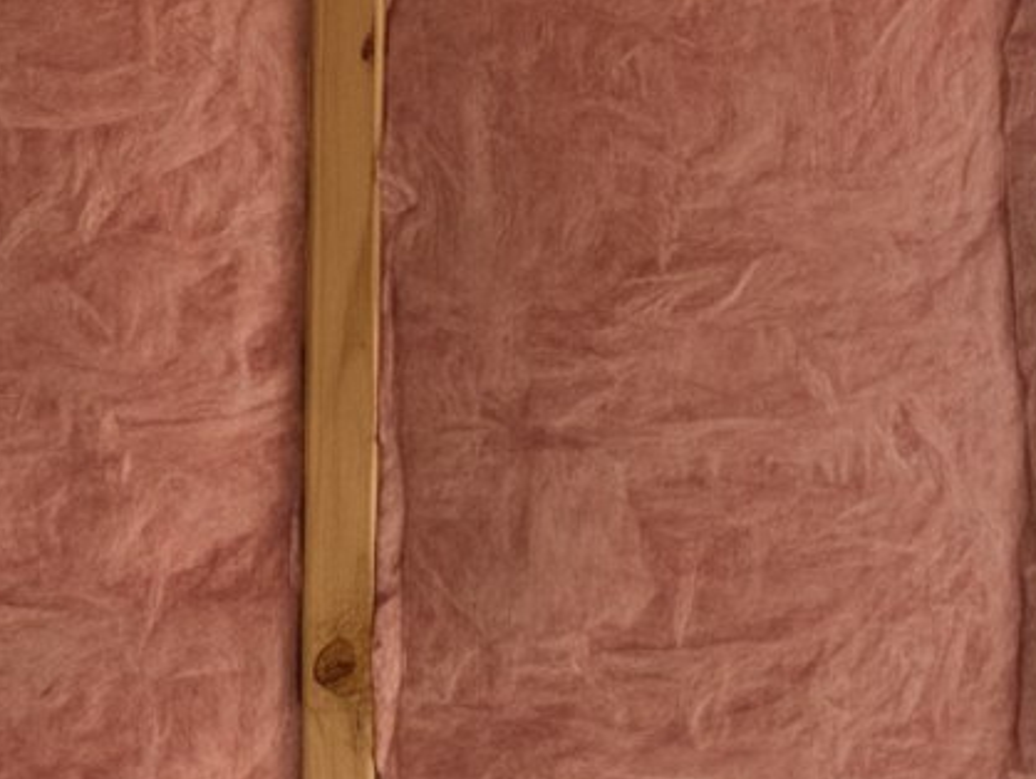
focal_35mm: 66
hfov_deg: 28.7
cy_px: -424
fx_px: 1976
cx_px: 838
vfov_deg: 19.2
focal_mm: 6.4
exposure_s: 1/1005
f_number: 1.8
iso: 419
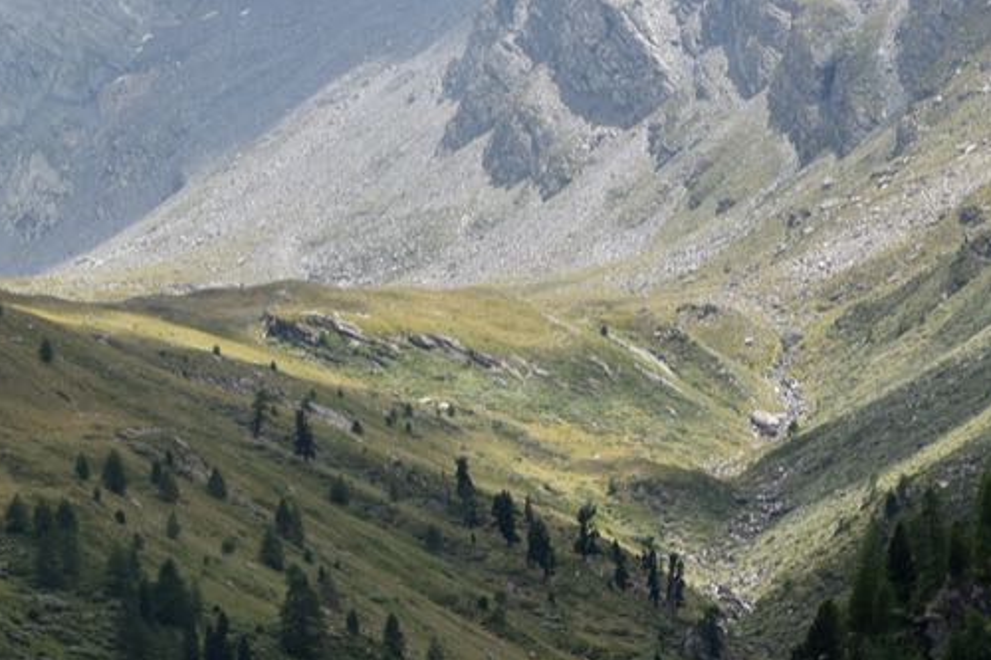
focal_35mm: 211
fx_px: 5806
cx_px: 127
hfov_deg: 9.7
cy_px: 230
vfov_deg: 6.5
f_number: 9
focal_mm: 44
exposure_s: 1/200
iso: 100
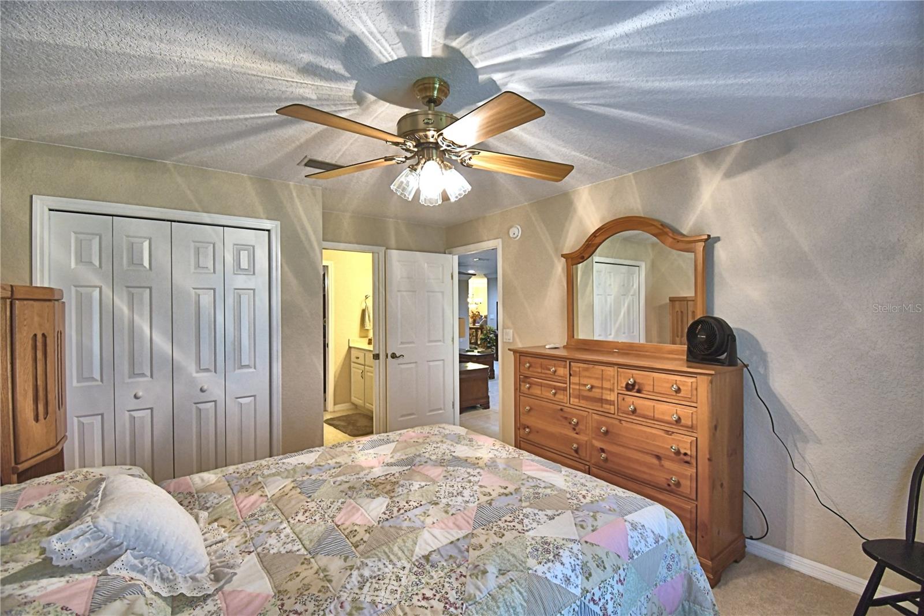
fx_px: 385
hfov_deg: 100.4
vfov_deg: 77.3
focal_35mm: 15
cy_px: 308
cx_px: 462
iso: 400
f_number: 4.5
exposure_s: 1/40
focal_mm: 10
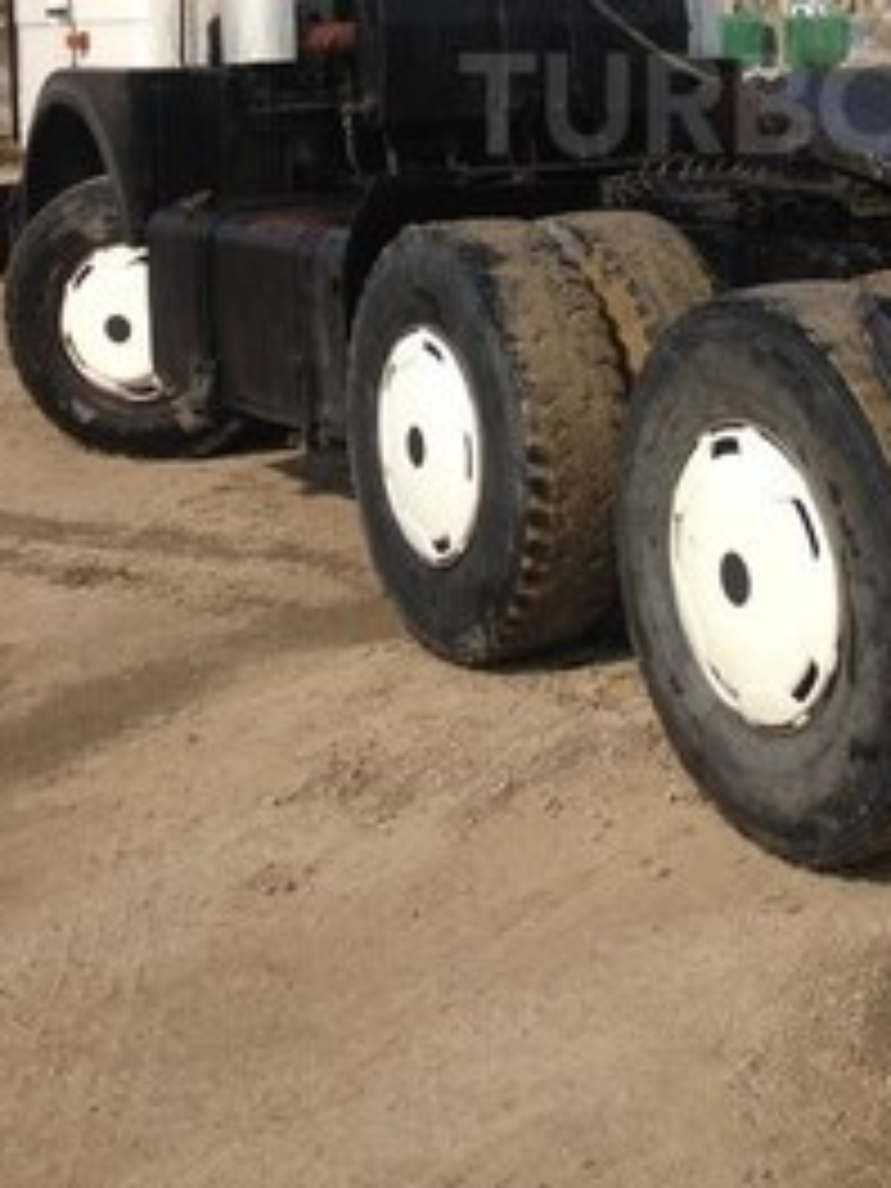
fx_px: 2128
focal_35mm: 62
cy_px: 104
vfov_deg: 29.8
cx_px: 806
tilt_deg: -0.8
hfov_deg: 23.0
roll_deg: -1.8
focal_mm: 4.12
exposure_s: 1/1938
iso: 50
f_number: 2.4
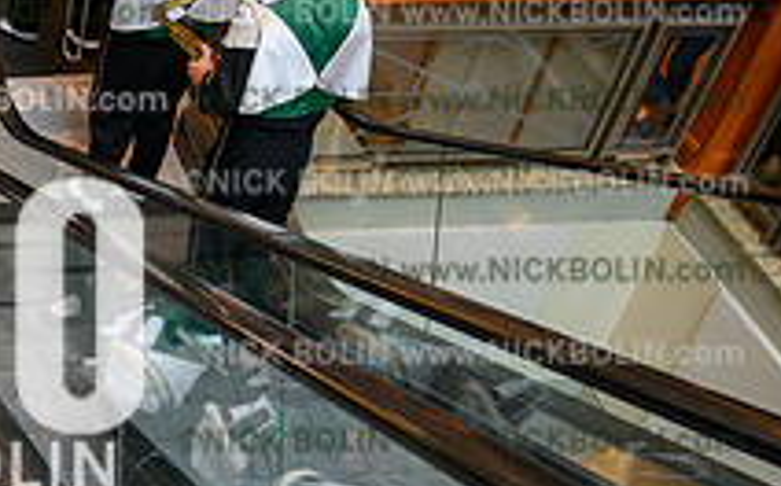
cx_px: -118
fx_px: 1425
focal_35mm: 67
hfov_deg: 27.5
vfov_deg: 19.3
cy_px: 353
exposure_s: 1/800
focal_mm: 24
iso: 2500
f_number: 4
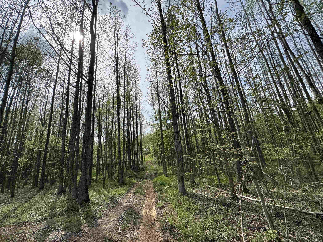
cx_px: 162
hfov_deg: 102.1
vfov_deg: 85.7
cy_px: 121
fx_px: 131
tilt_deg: +18.3
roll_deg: +0.0
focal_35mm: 14
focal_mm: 2.22
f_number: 2.2
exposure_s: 1/1178
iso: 50
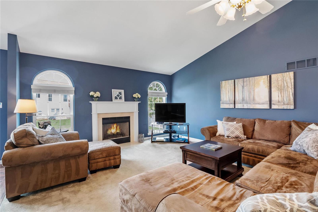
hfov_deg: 96.7
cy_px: 106
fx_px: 141
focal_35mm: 16
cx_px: 159
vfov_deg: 73.7
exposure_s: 1/13
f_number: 6.3
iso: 400
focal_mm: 8
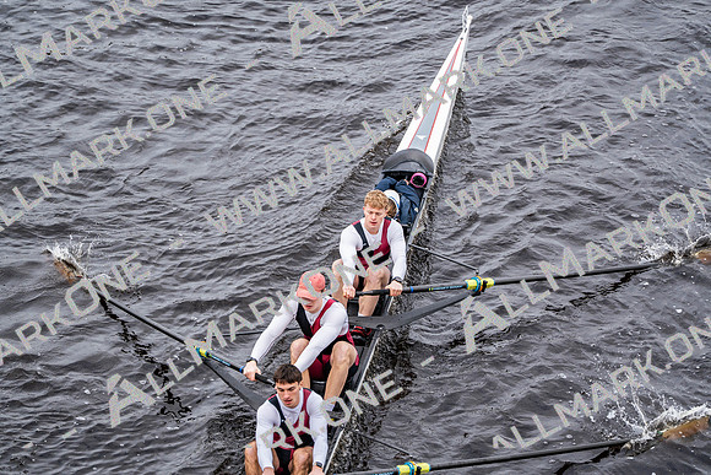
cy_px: 238
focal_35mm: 200
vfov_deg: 6.9
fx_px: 3951
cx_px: 356
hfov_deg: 10.3
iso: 320
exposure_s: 1/2000
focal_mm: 200
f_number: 2.8
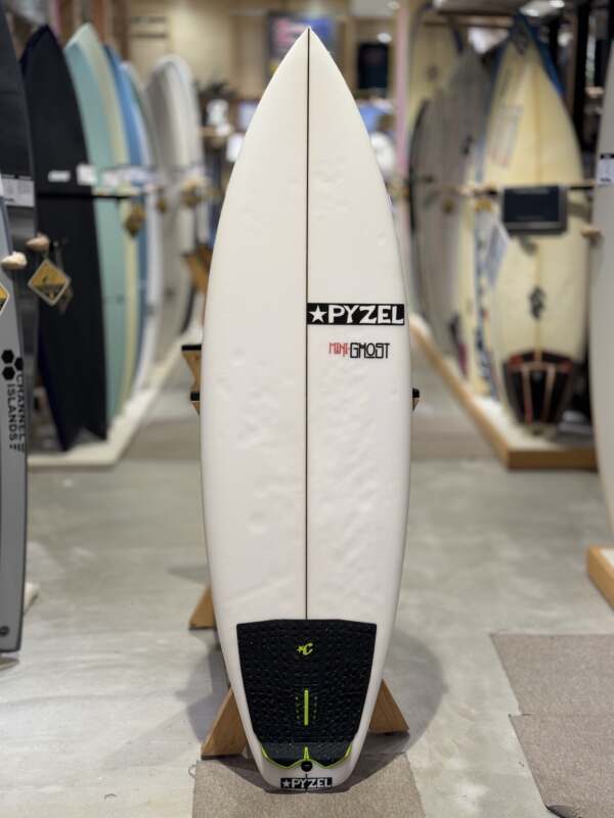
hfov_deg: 30.3
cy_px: 409
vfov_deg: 39.7
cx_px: 307
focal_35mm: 48
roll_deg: +0.2
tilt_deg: -12.1
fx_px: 1135
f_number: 1.78
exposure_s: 1/100
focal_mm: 6.76
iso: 64
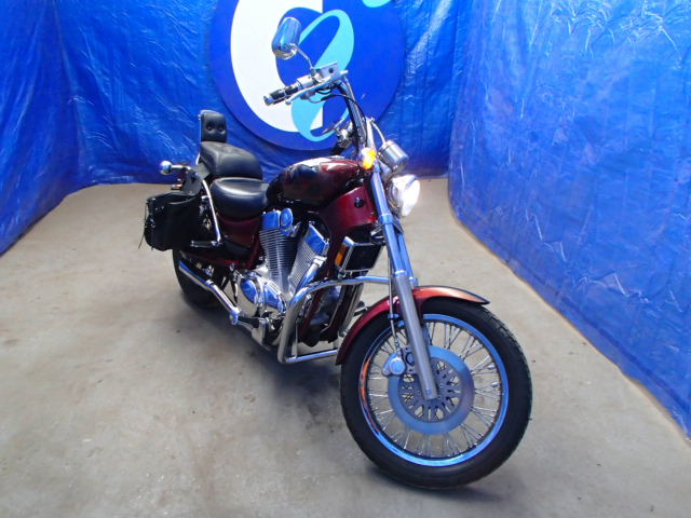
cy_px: 259
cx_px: 346
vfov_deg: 49.7
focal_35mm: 28
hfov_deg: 63.4
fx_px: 559
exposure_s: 1/30
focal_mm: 5
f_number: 3.9
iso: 800
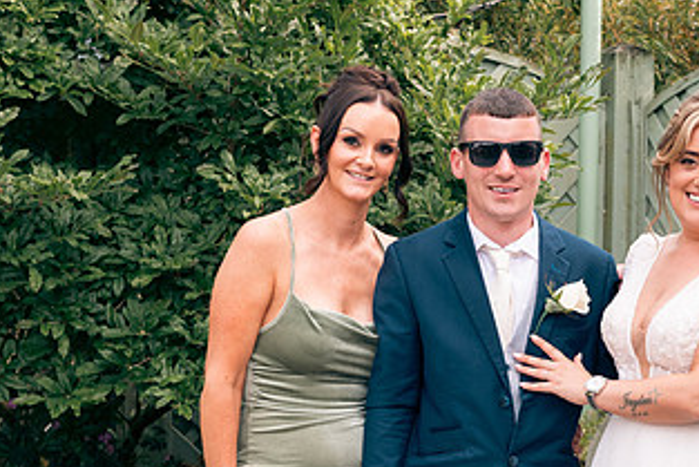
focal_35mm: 102
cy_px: 339
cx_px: 567
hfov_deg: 19.8
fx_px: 1981
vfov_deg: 13.4
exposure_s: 1/160
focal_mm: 55
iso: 160
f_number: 6.3
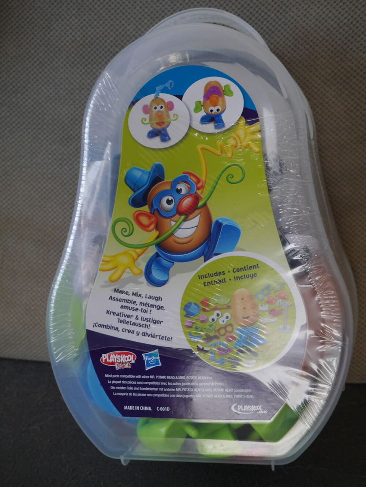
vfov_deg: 38.2
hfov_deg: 29.1
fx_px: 704
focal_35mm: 50
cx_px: 183
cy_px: 244
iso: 800
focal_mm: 25
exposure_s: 1/60
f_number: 5.3
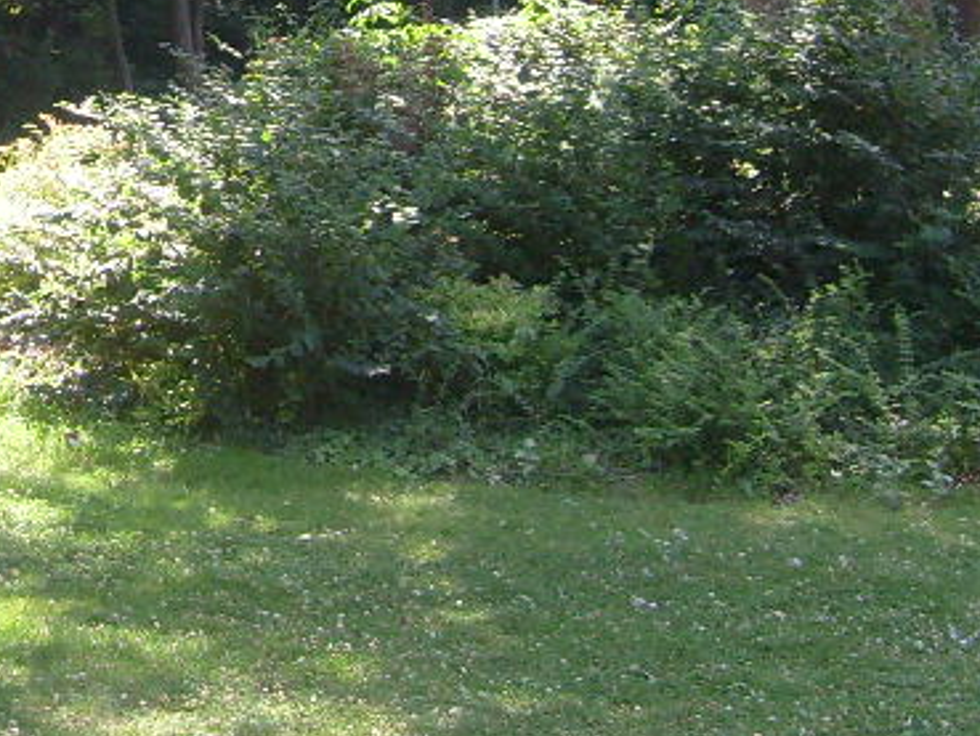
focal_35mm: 97
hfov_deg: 19.6
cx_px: -35
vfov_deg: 14.9
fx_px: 2747
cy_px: -43
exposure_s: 1/180
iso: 100
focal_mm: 5.8
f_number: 2.8
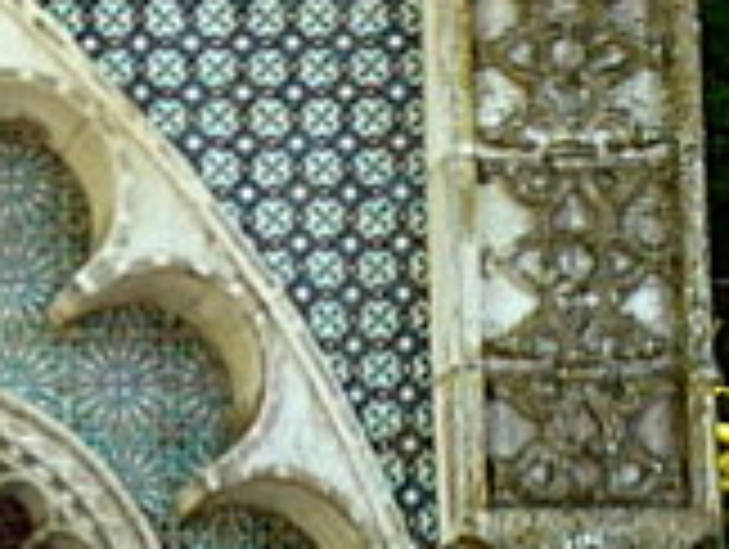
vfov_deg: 6.6
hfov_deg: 8.3
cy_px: 374
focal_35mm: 227
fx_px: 4788
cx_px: -729
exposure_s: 1/30
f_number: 4
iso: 100
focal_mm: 18
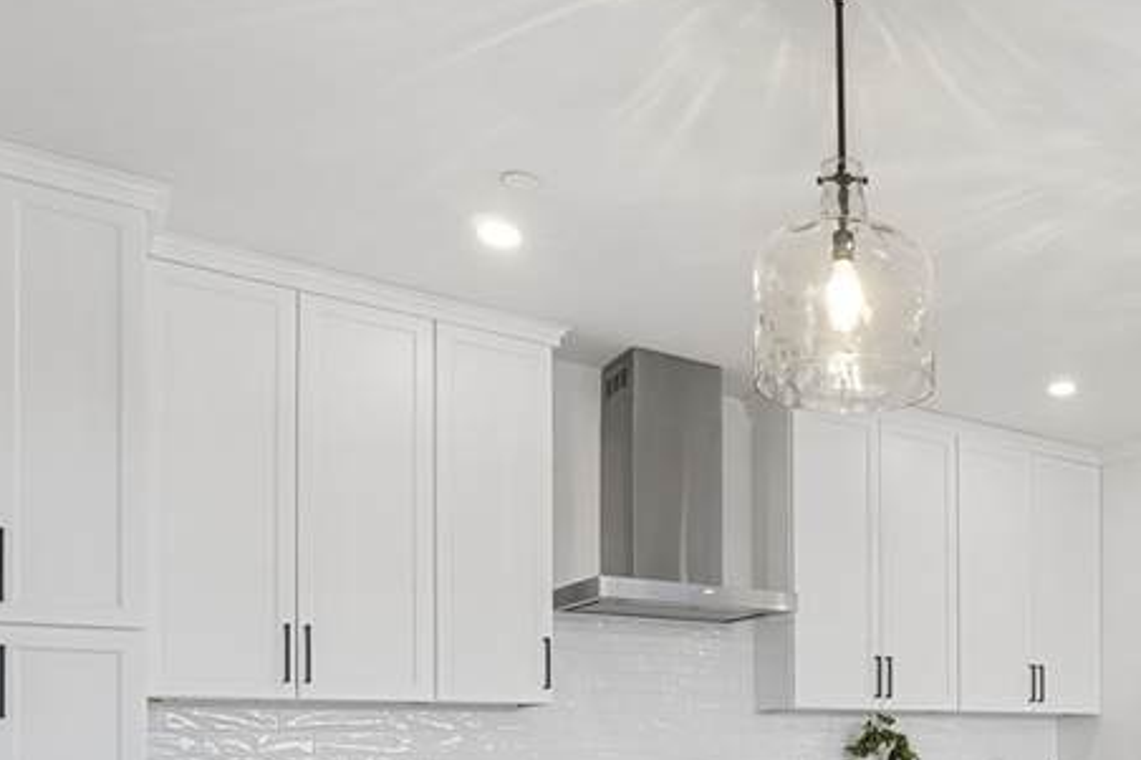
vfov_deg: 35.4
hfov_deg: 51.6
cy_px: 749
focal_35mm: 34
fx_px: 1077
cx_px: 942
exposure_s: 1/13
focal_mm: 10
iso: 400
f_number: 8
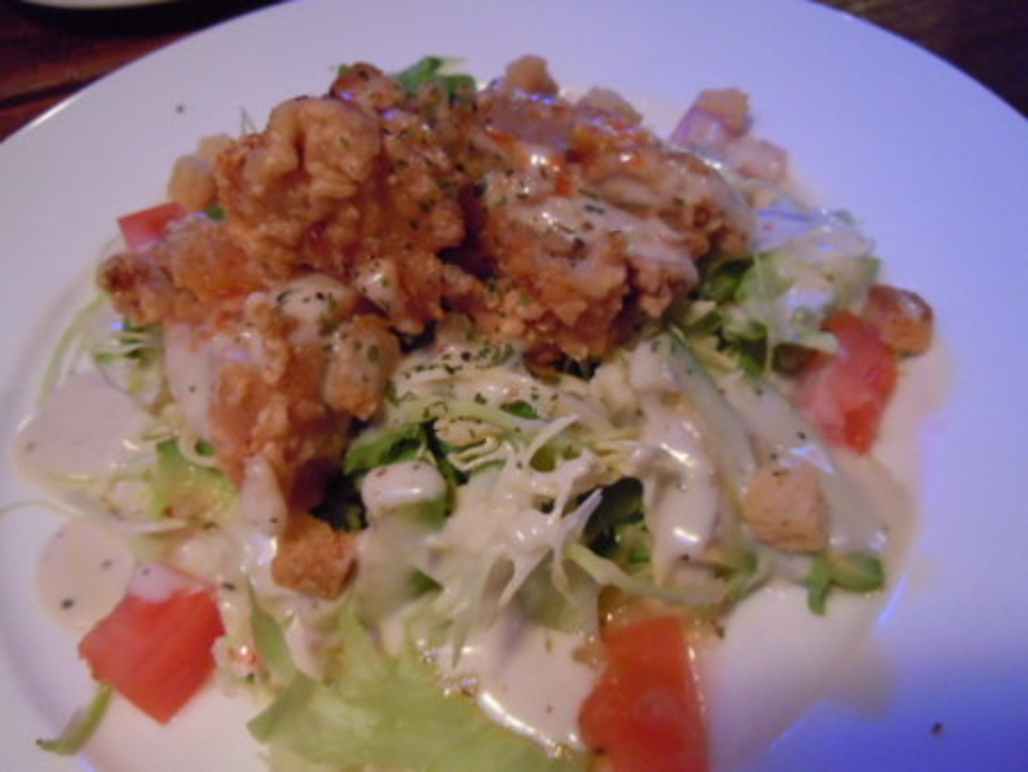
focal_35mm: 30
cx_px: 514
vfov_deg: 46.8
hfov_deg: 59.9
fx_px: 891
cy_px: 386
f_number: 3.5
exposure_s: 1/30
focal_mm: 5.4
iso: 800
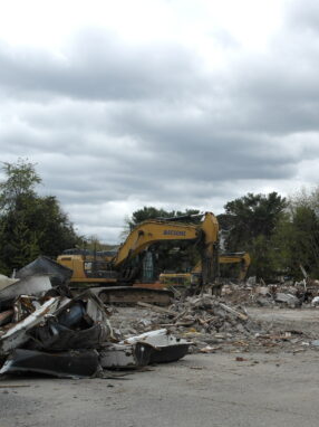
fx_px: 713
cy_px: 285
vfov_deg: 33.0
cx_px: 338
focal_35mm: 58
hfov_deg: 23.8
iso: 100
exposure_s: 1/320
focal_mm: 20
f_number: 7.1
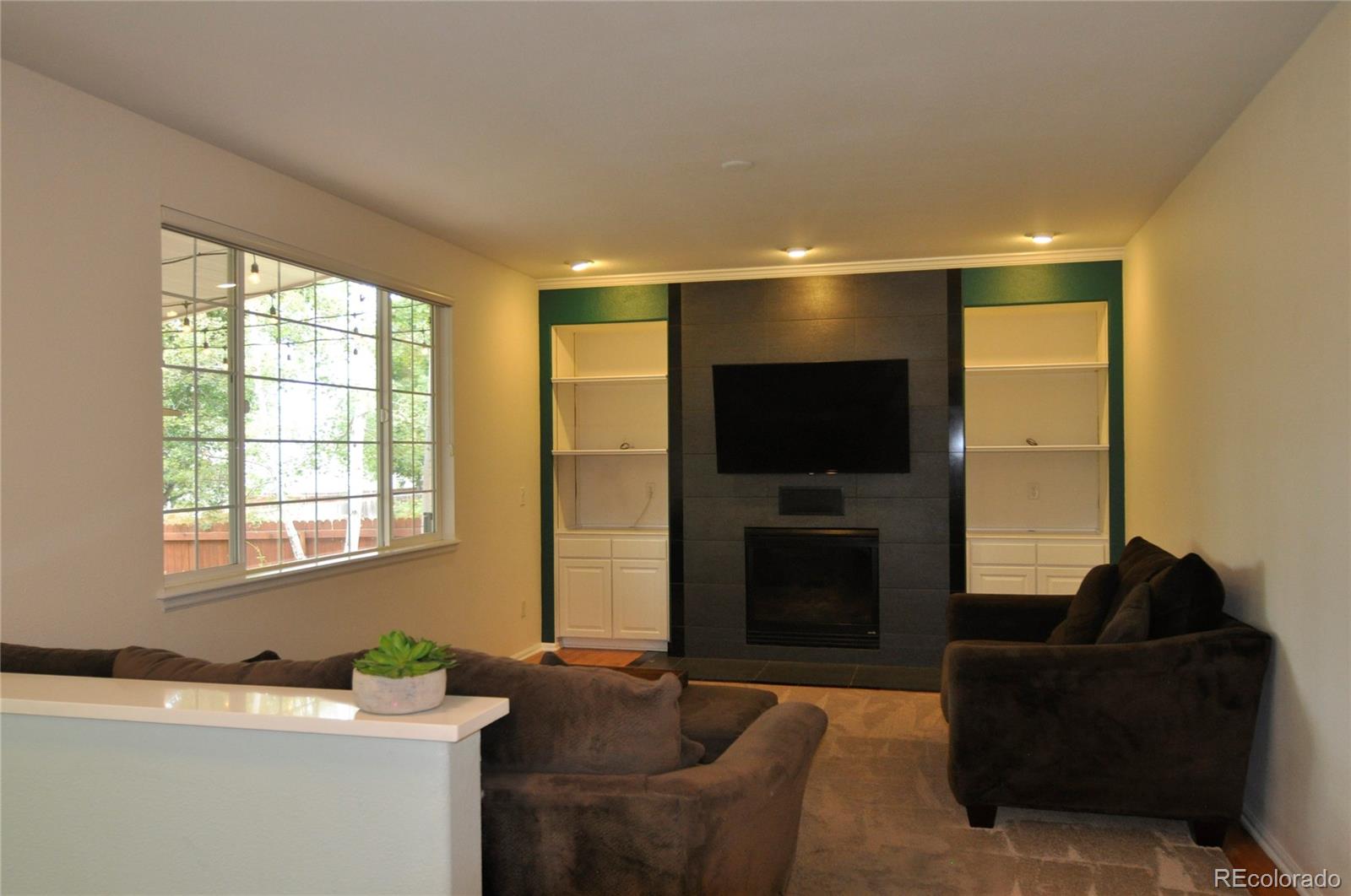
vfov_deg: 47.8
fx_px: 1012
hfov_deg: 67.5
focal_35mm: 27
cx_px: 676
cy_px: 448
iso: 800
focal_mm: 18
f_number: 4
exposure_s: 1/100
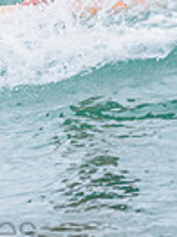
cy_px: -66
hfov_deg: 0.7
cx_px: -18
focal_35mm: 2201
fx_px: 15030
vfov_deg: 0.9
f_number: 5.6
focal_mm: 420
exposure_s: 1/1250
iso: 360
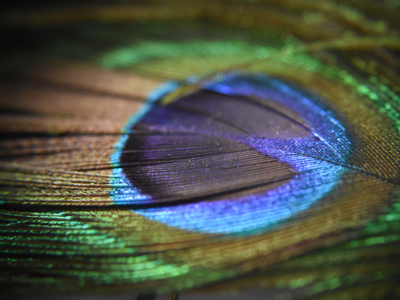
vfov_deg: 31.5
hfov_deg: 41.2
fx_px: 531
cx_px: 225
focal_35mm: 46
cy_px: 149
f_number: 3.3
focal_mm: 28
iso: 2800
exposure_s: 1/60
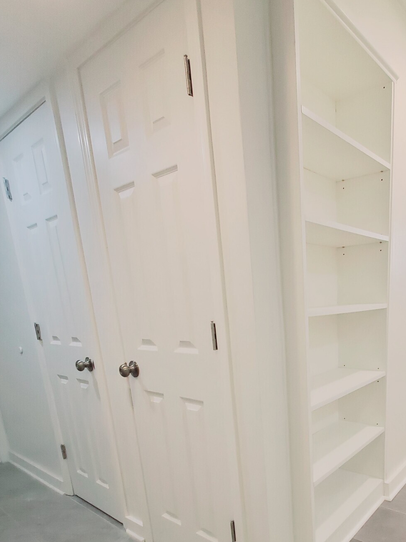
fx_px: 360
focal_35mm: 23
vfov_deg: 70.7
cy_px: 382
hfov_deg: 56.2
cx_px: 302
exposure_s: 1/60
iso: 160
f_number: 2.2
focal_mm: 1.8
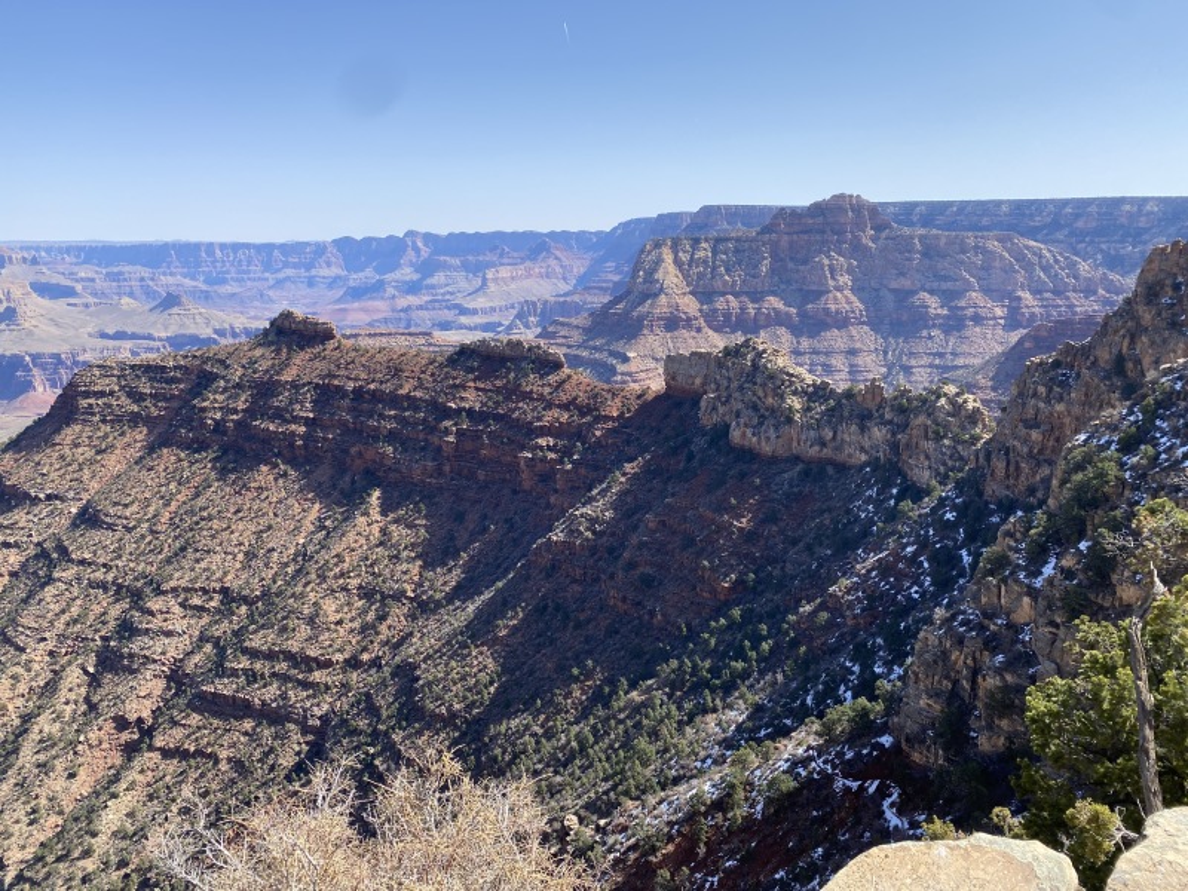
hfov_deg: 67.3
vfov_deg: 53.1
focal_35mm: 26
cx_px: 594
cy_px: 446
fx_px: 892
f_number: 1.8
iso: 32
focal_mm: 4.25
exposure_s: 1/2028
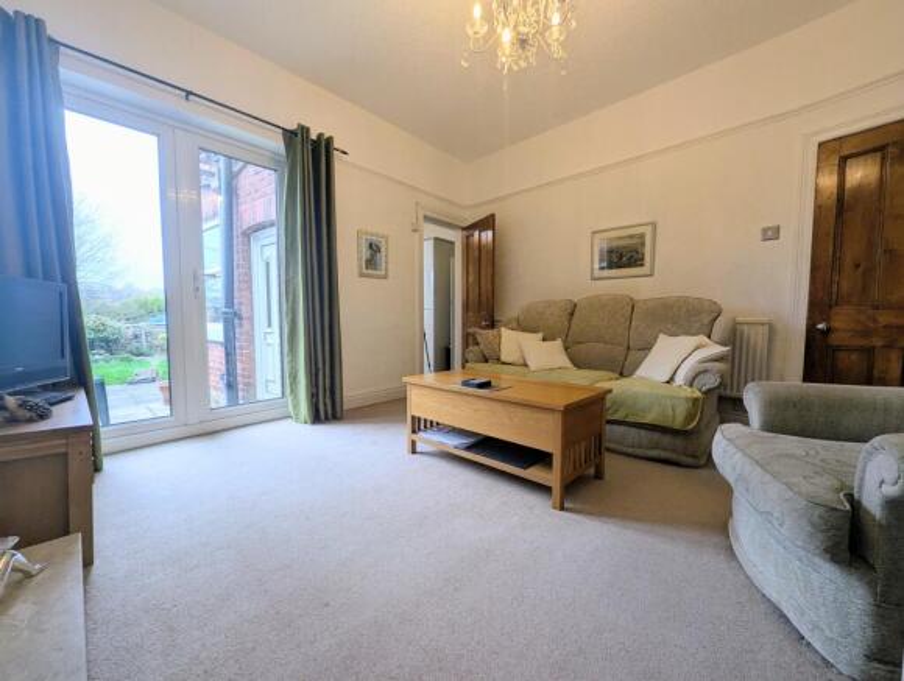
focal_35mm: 13
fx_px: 340
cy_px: 340
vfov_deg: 90.1
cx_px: 452
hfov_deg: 106.1
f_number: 2.2
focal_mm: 1.95
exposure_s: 1/35.6
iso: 59
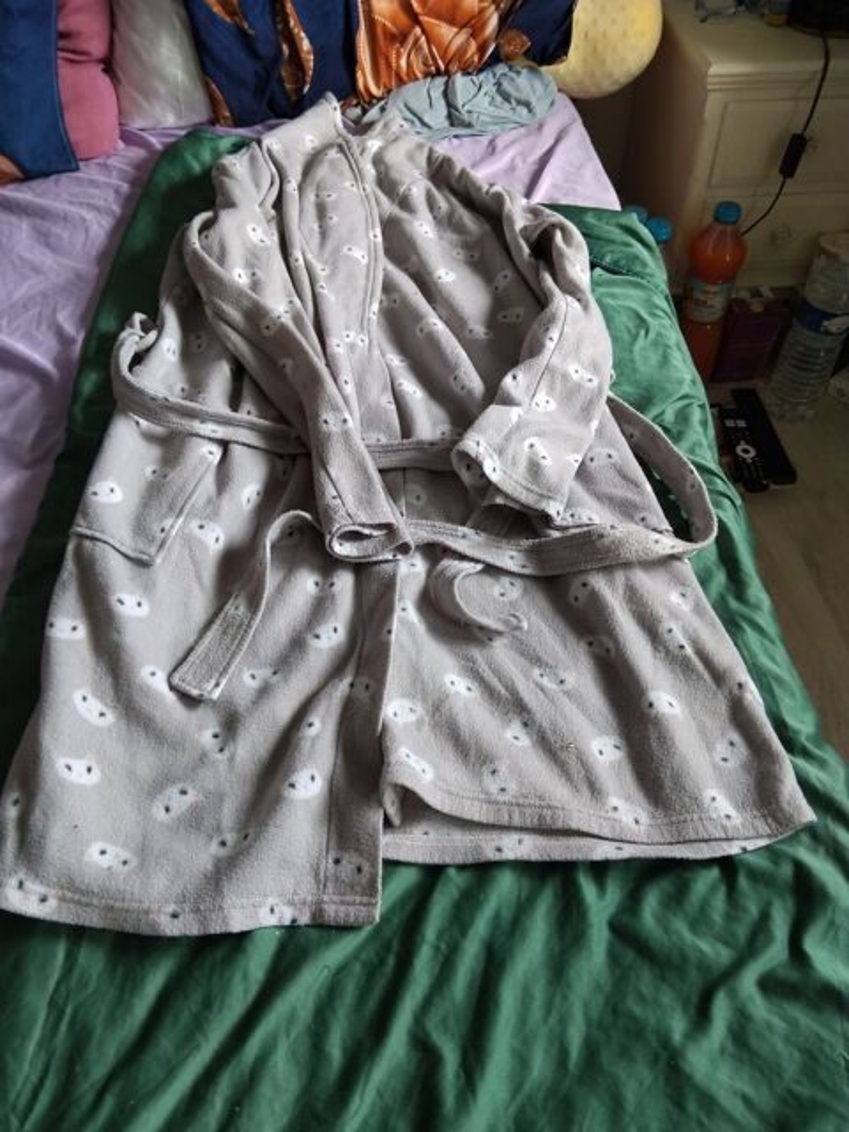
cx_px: 424
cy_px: 566
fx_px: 948
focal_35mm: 29
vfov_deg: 61.7
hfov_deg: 48.2
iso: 64
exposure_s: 1/50
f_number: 1.8
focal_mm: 3.96
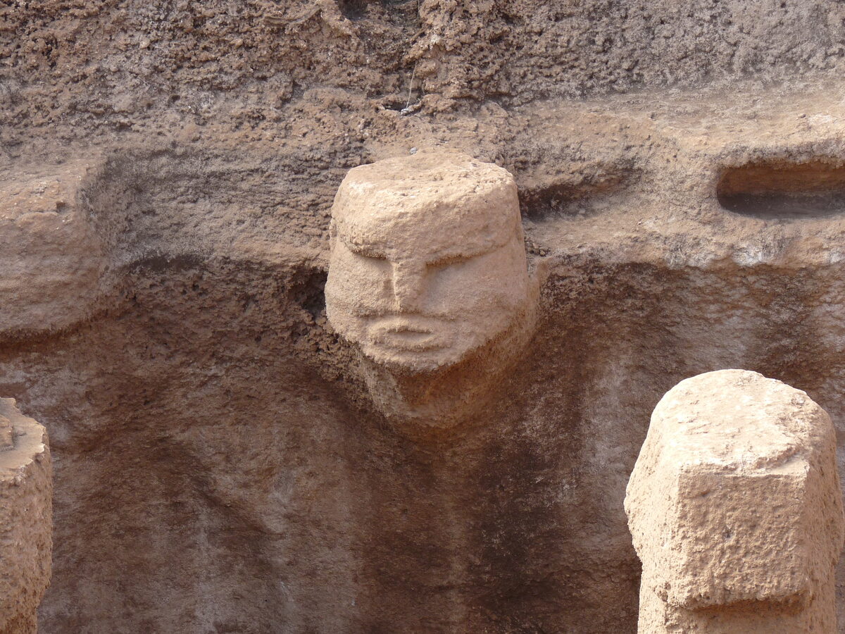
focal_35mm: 107
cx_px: 422
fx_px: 2612
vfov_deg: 13.8
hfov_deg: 18.4
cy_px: 317
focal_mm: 16.1
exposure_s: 1/160
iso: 100
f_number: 4
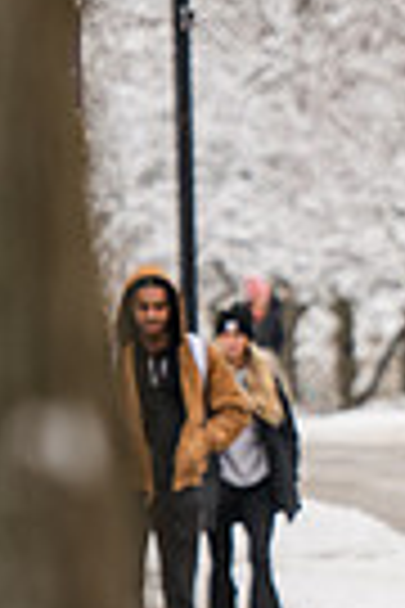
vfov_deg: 3.1
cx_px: 868
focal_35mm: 667
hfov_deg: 2.1
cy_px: 318
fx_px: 11255
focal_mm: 155
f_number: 3.5
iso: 160
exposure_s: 1/500
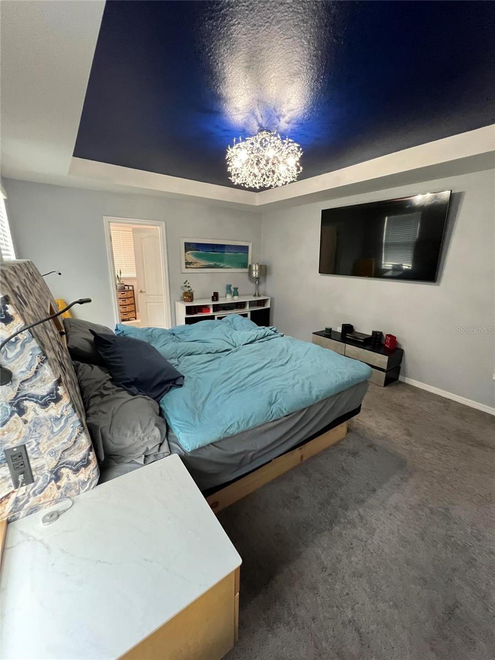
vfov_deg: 106.2
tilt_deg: -15.4
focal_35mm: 13
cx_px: 248
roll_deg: -1.4
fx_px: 248
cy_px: 330
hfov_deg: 89.9
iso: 500
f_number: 1.8
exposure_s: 1/60
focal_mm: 1.57
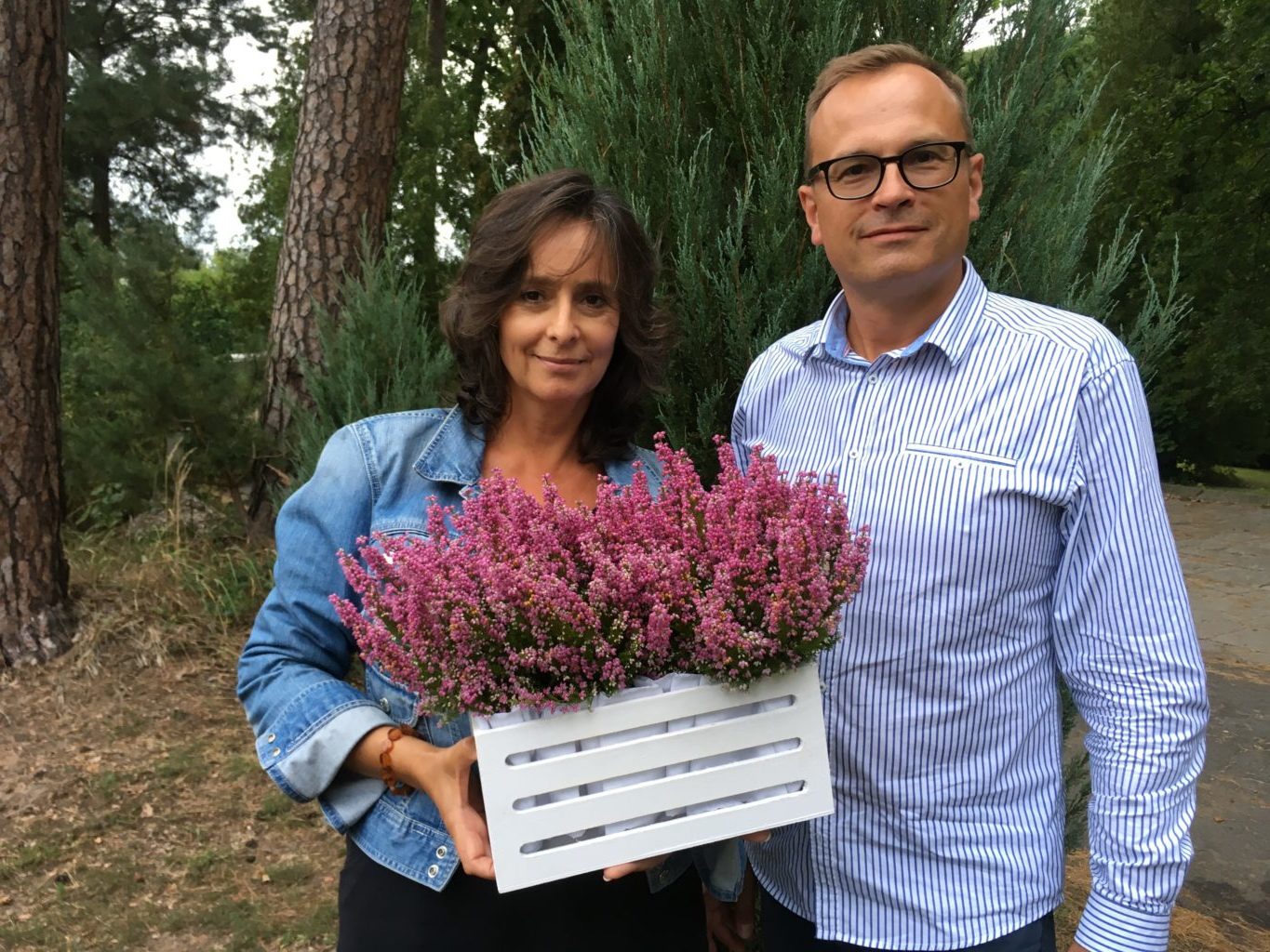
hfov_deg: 61.7
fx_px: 1064
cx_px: 635
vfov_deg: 48.2
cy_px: 476
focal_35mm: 29
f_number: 2.2
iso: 32
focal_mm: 4.15
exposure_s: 1/33
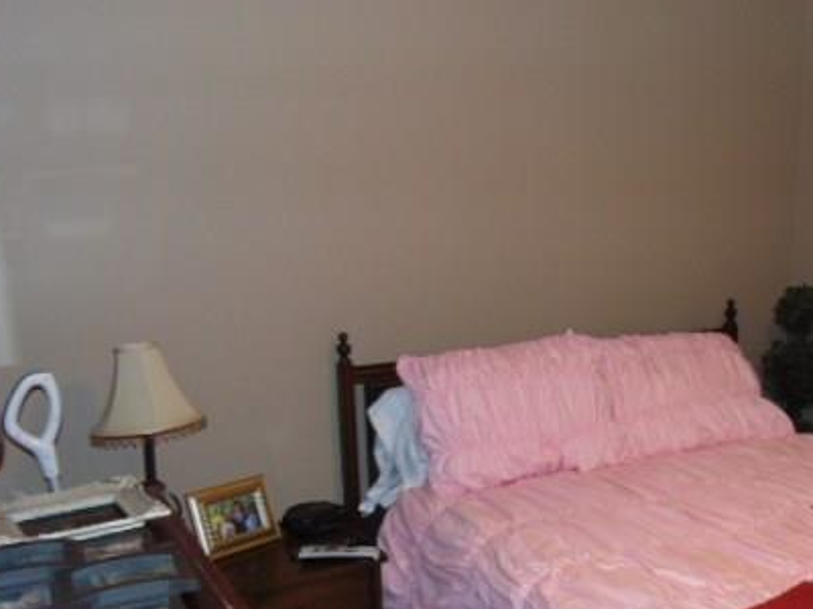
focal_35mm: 40
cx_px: 526
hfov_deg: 46.2
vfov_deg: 35.7
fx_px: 939
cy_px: 390
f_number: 3
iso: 200
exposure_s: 1/30
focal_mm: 4.5
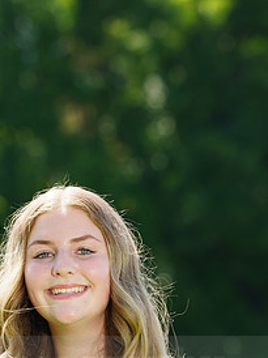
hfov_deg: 2.4
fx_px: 6317
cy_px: 354
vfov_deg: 3.2
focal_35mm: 611
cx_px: 54
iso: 200
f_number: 10
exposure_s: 1/125
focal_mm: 300
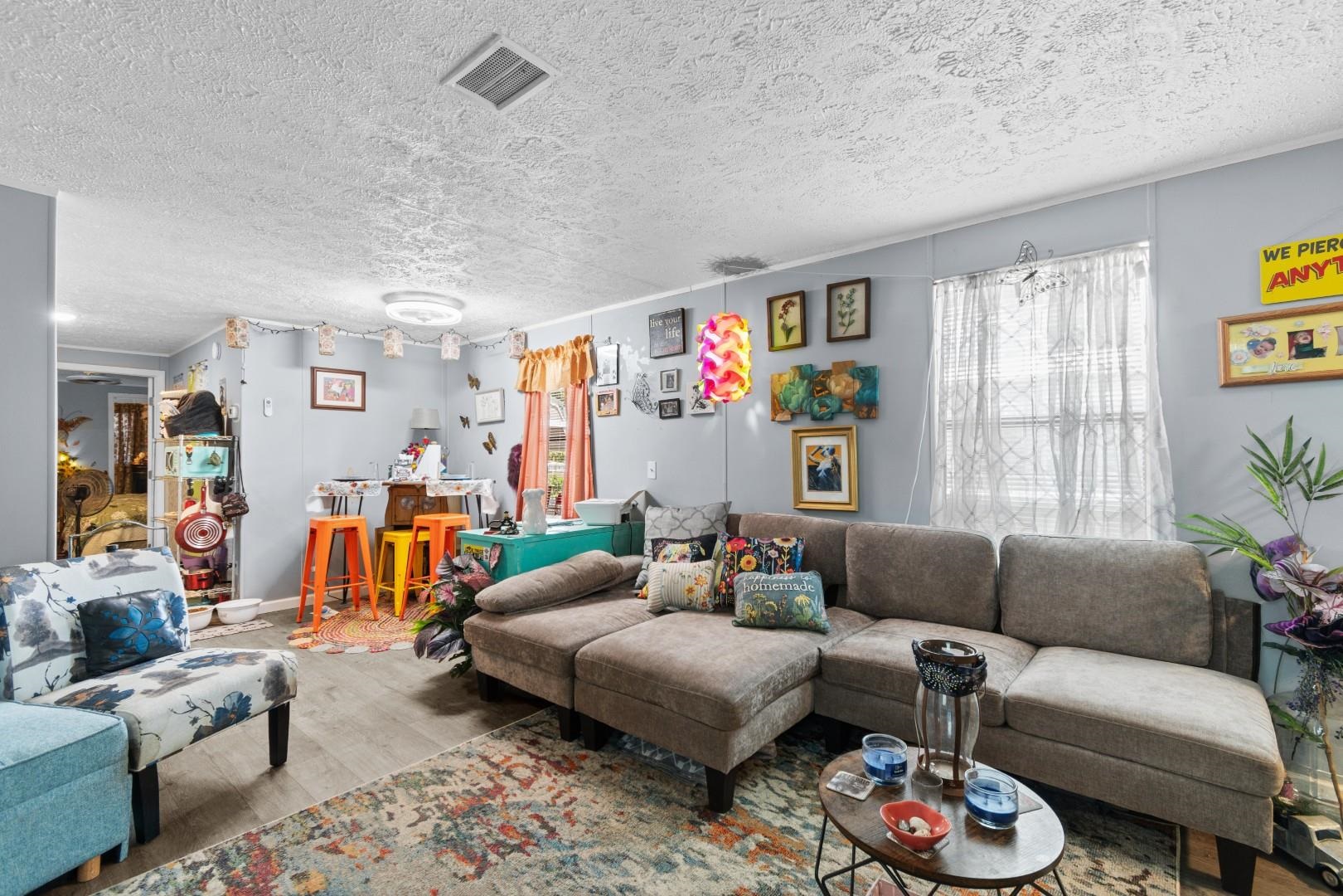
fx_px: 560
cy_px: 448
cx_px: 672
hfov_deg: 100.4
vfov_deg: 77.3
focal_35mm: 15
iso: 100
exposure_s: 1/2
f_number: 4.5
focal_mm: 10
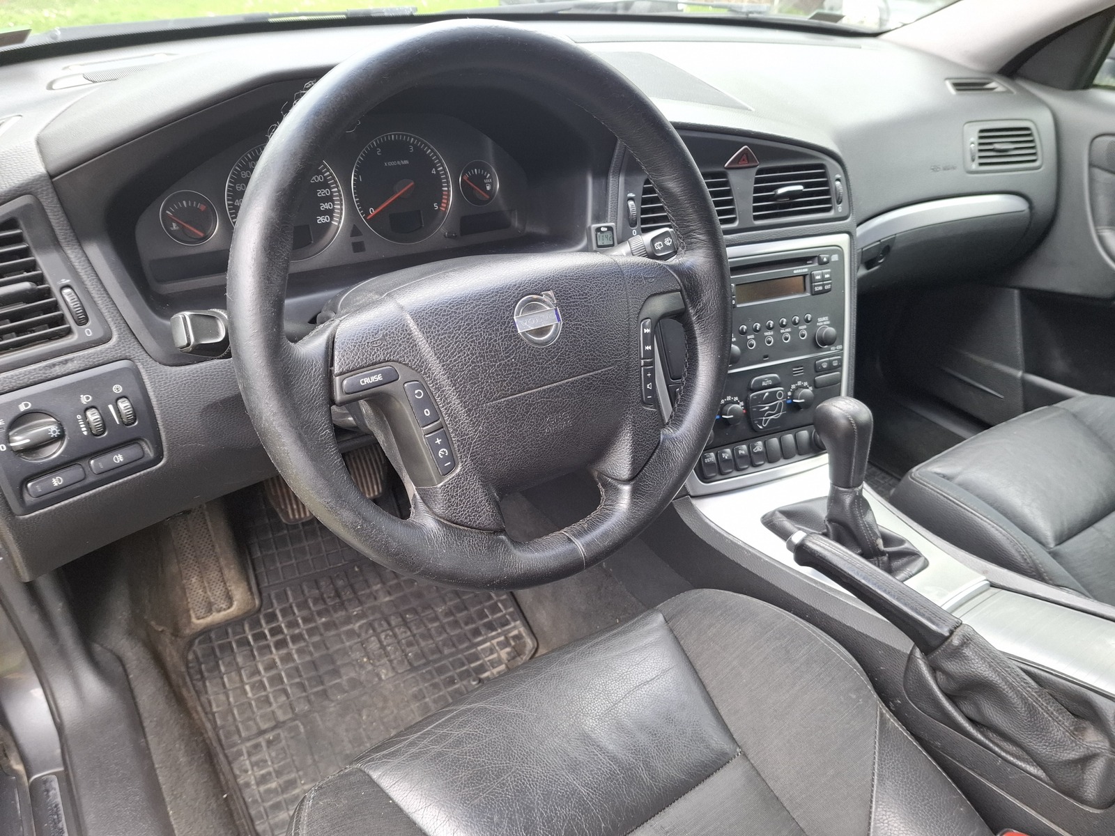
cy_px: 418
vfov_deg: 58.9
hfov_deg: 73.9
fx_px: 741
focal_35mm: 23
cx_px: 558
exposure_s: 1/100
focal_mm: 5.54
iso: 100
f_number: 1.8
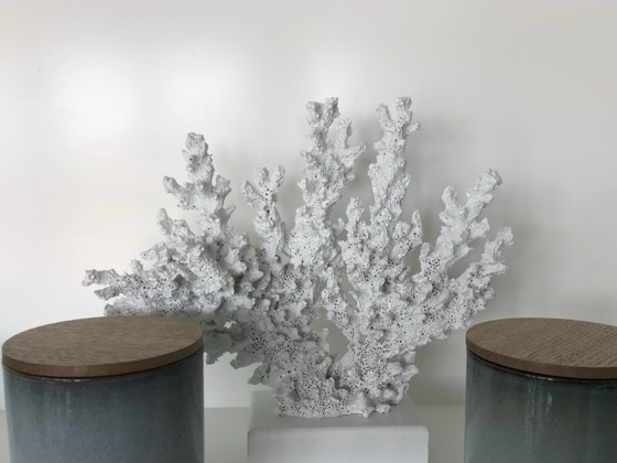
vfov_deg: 40.5
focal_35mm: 35
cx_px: 310
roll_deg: +0.6
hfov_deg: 52.6
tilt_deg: -8.9
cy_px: 281
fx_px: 624
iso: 20
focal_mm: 3.99
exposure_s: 1/110
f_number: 1.8
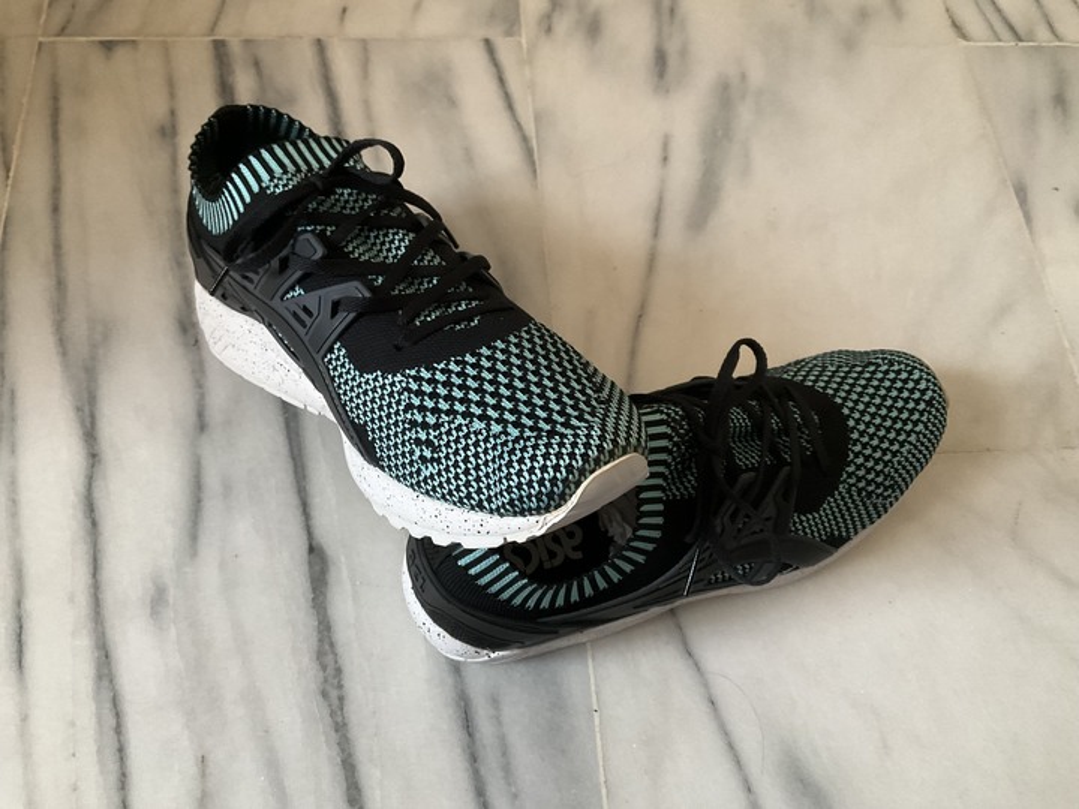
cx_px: 540
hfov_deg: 61.7
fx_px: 904
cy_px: 404
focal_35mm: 29
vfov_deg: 48.2
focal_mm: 3
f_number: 1.8
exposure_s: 1/60
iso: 250
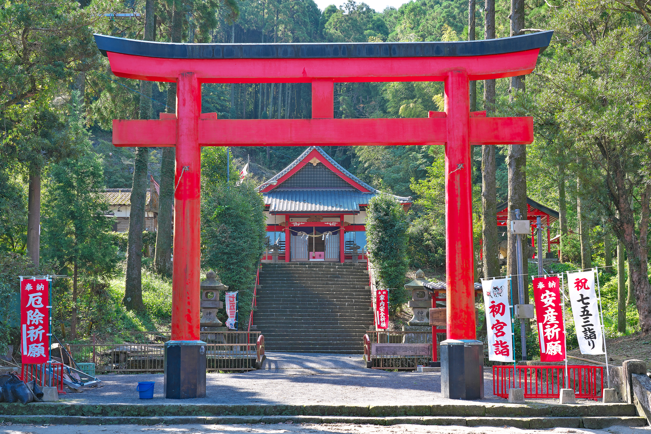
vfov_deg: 31.2
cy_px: 217
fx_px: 778
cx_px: 326
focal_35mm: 43
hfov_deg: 45.4
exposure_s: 1/40
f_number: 10
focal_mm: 43
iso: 100
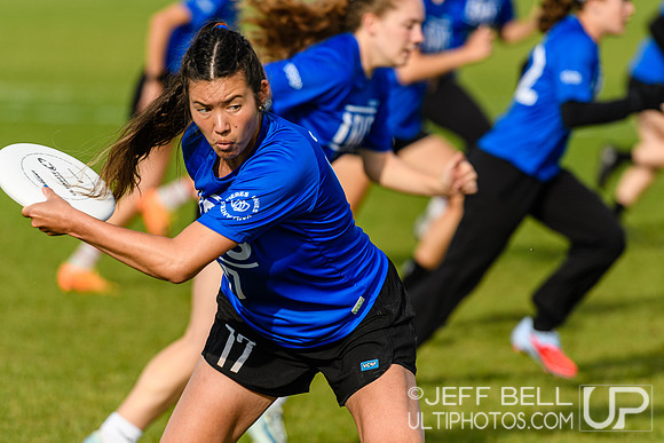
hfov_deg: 6.9
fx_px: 5534
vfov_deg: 4.6
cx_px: 332
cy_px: 222
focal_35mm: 300
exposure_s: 1/2000
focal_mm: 200
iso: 100
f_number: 3.2
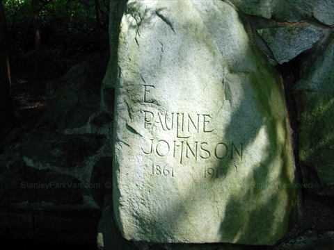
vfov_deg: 37.7
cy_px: 125
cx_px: 167
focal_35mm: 38
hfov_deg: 49.0
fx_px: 367
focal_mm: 6.3
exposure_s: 1/40.3
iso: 50
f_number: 2.9
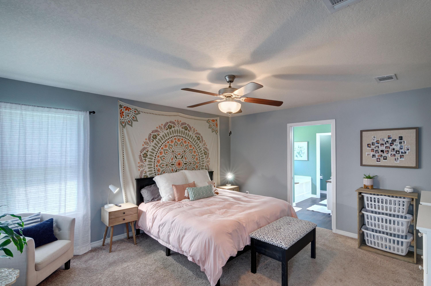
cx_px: 216
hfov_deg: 95.1
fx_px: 197
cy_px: 143
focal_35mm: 16
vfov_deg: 71.8
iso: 400
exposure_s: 1/15
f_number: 9
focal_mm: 11
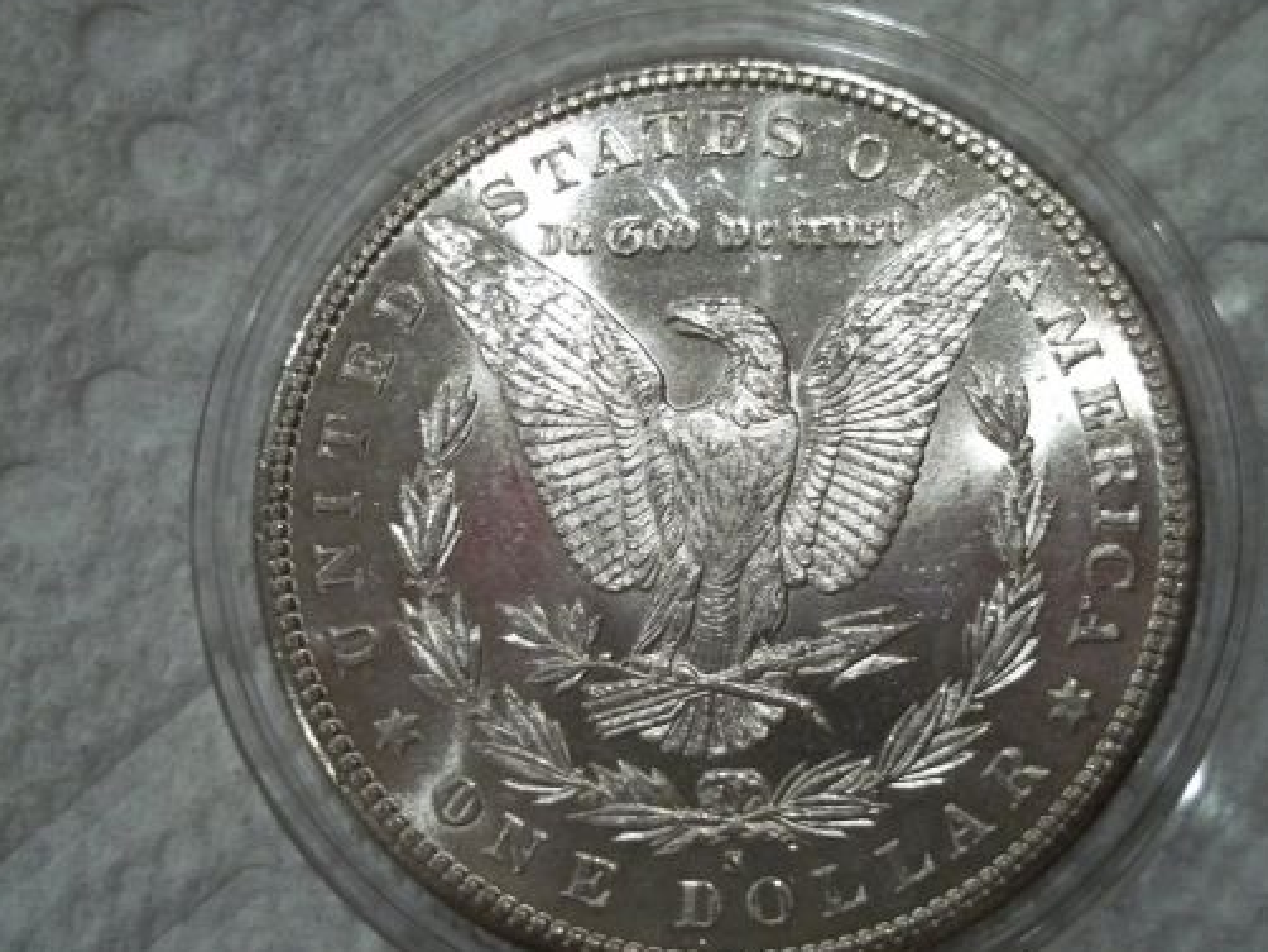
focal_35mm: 43
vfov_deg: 33.6
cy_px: 545
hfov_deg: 43.8
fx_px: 1576
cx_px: 687
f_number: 3.1
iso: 160
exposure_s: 1/30
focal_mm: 6.5
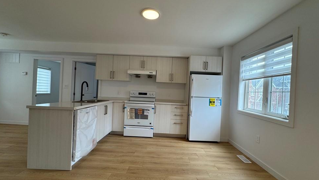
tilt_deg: -0.4
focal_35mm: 16
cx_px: 160
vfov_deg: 67.1
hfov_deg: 99.4
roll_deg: -2.2
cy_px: 92
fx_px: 135
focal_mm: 2.22
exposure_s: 1/120
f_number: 2.2
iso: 64
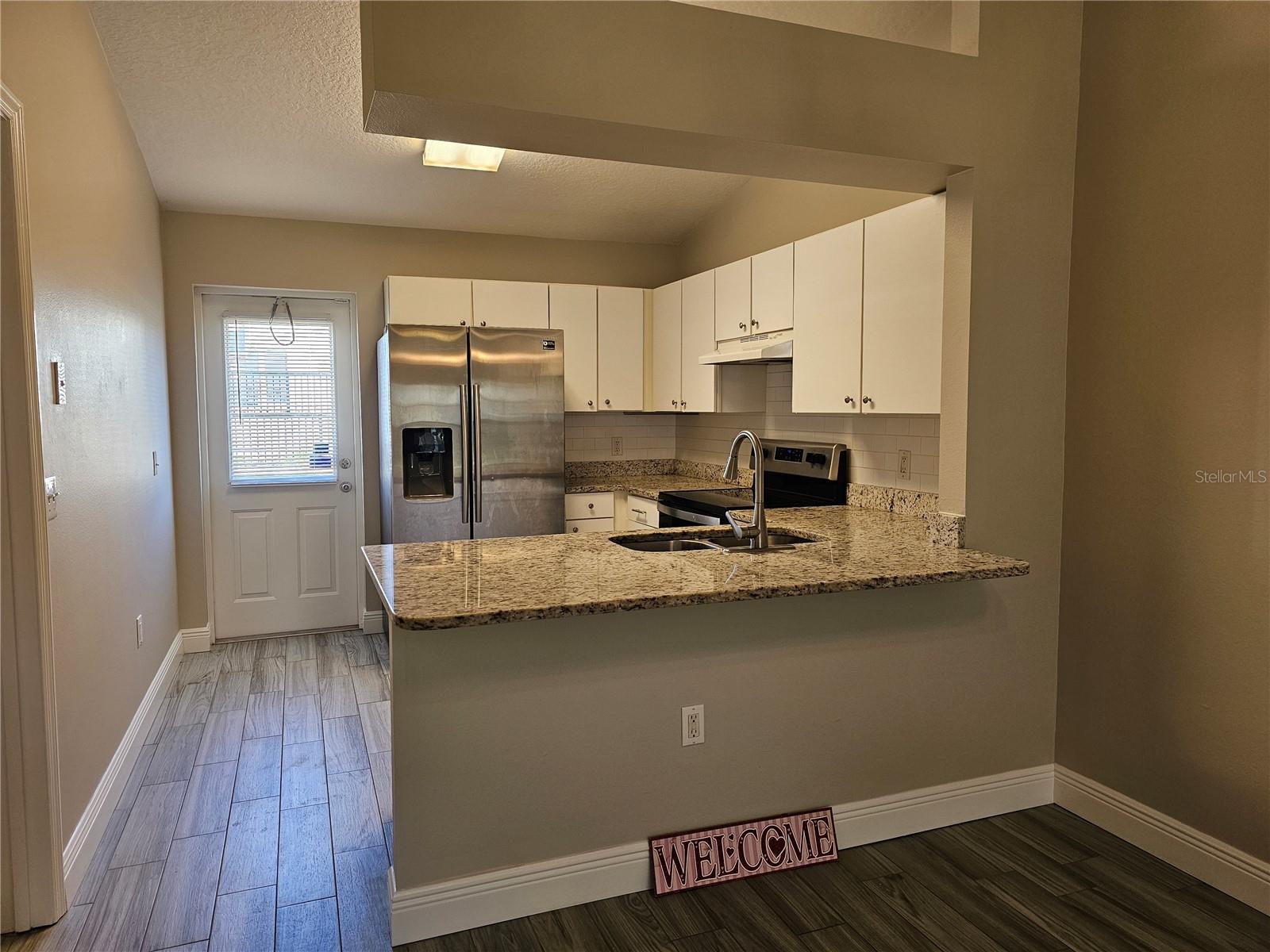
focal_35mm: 23
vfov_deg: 58.9
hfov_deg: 73.9
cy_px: 476
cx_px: 635
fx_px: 844
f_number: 1.7
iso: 160
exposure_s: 1/120
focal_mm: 6.3
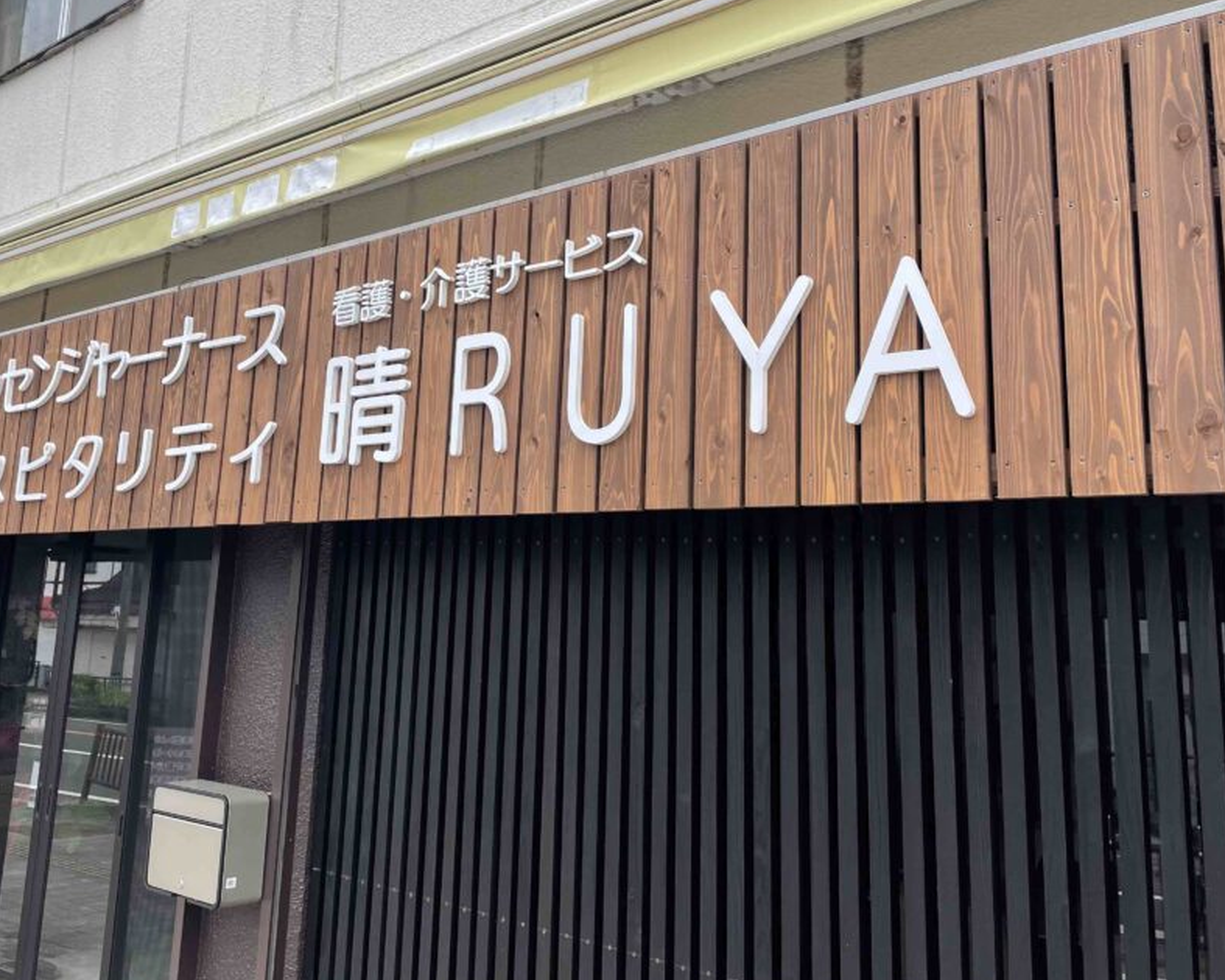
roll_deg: -2.9
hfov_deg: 53.7
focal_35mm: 33
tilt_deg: +10.6
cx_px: 470
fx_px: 1197
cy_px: 398
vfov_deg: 44.4
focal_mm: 4.2
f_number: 1.6
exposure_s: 1/1825
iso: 32
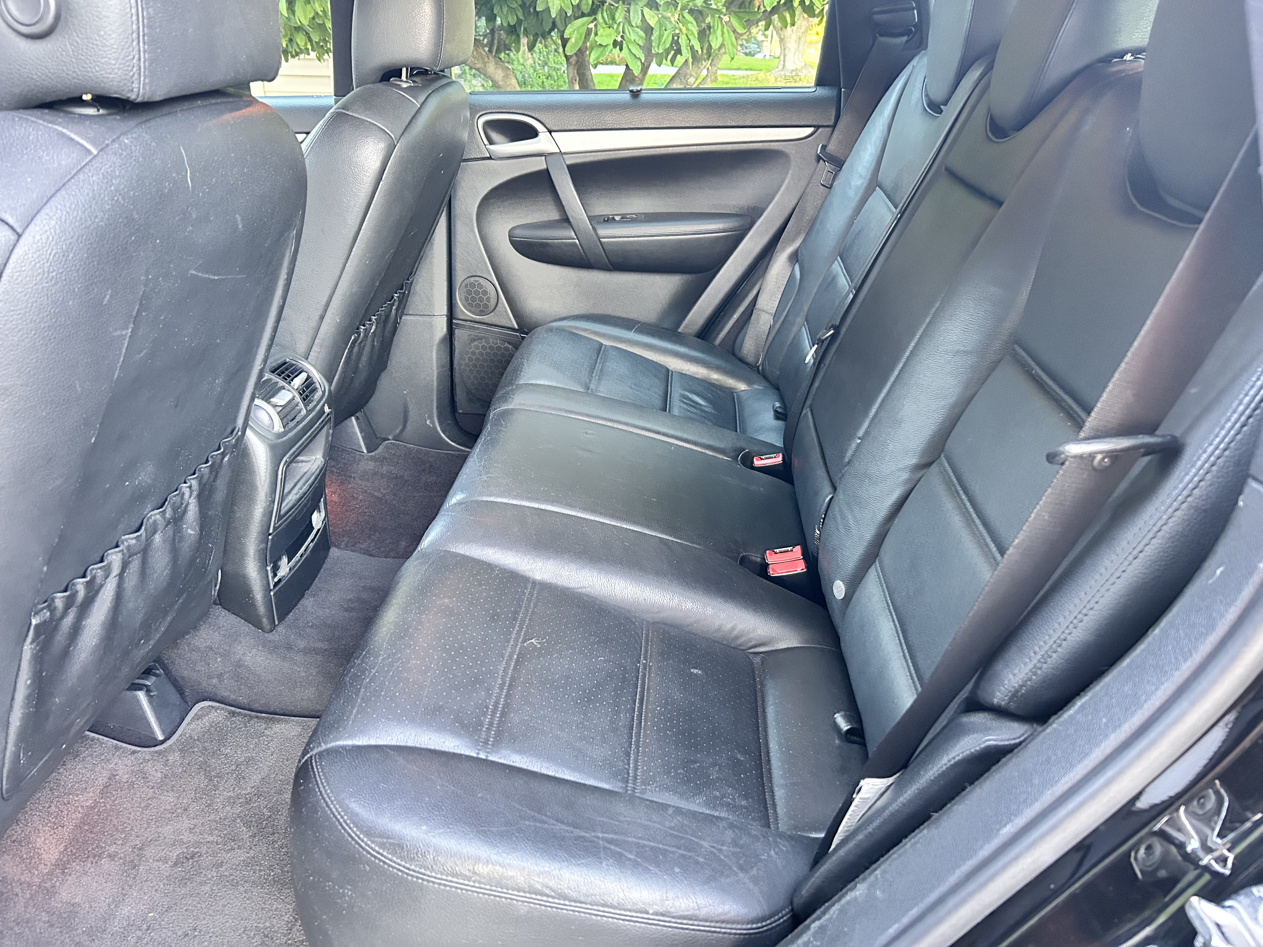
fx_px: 949
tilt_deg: -25.0
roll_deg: -1.3
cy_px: 474
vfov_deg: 53.1
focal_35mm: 26
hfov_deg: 67.3
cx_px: 632
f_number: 1.5
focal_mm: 5.7
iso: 500
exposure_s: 1/47
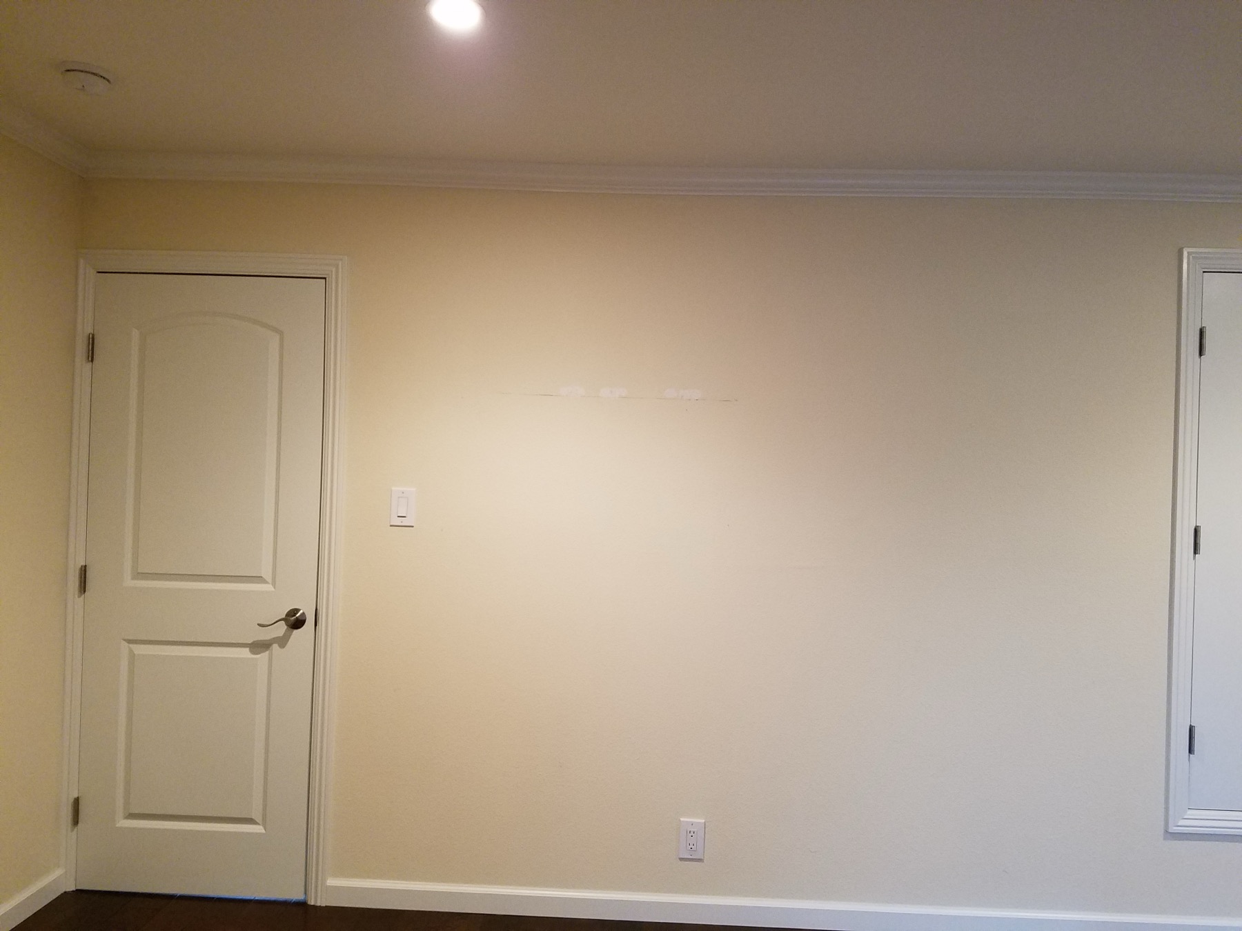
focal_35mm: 26
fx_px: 933
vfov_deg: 53.1
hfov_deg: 67.3
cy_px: 466
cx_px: 621
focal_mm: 4.2
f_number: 1.7
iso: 250
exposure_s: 1/15
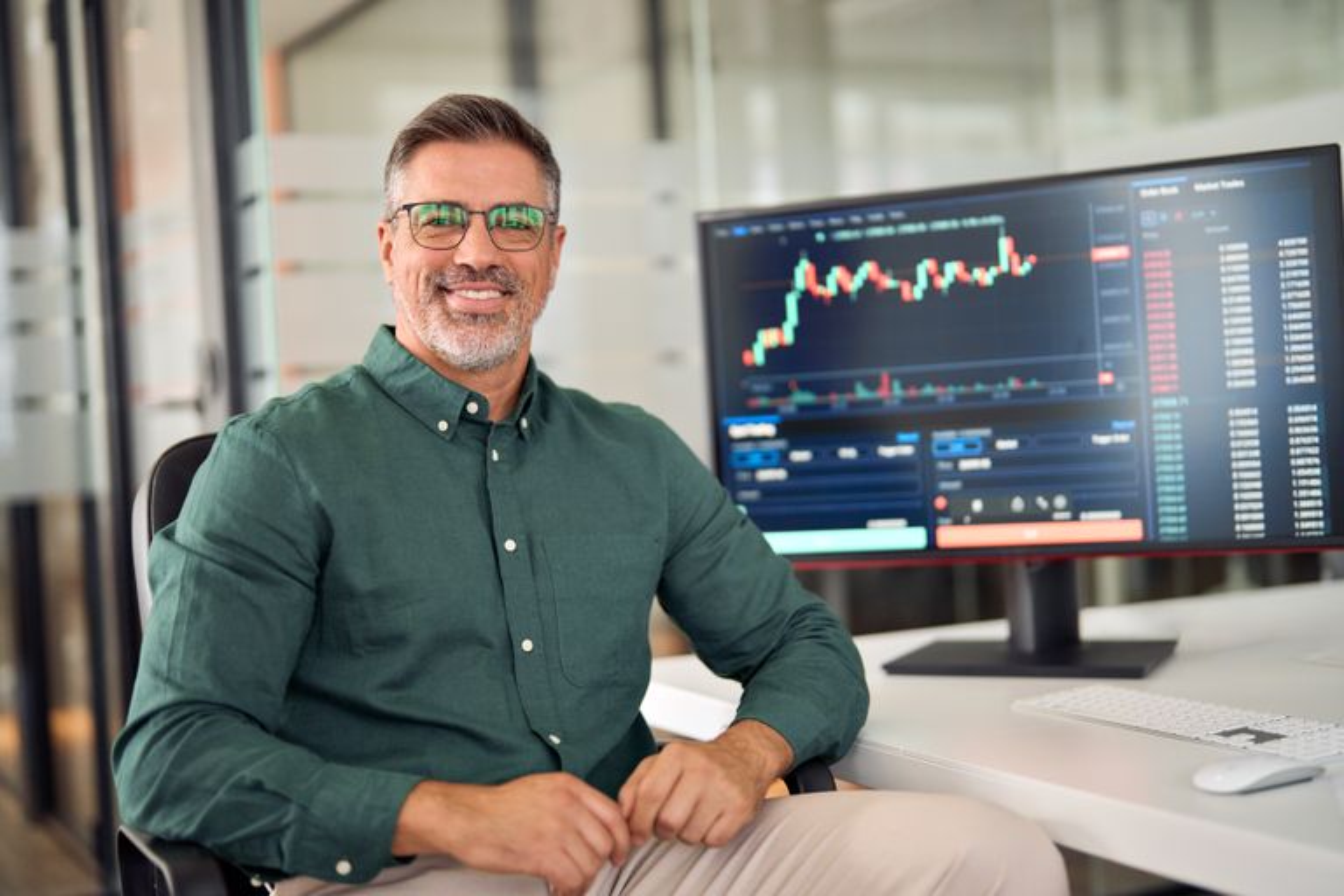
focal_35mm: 50
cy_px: 448
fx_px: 1867
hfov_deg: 39.6
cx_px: 672
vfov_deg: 27.0
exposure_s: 1/1000
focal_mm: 50
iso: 1000
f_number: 1.2
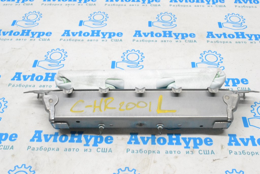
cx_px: 130
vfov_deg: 34.2
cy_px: 87
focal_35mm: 39
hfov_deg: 49.5
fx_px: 282
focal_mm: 26
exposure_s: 1/100
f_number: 13
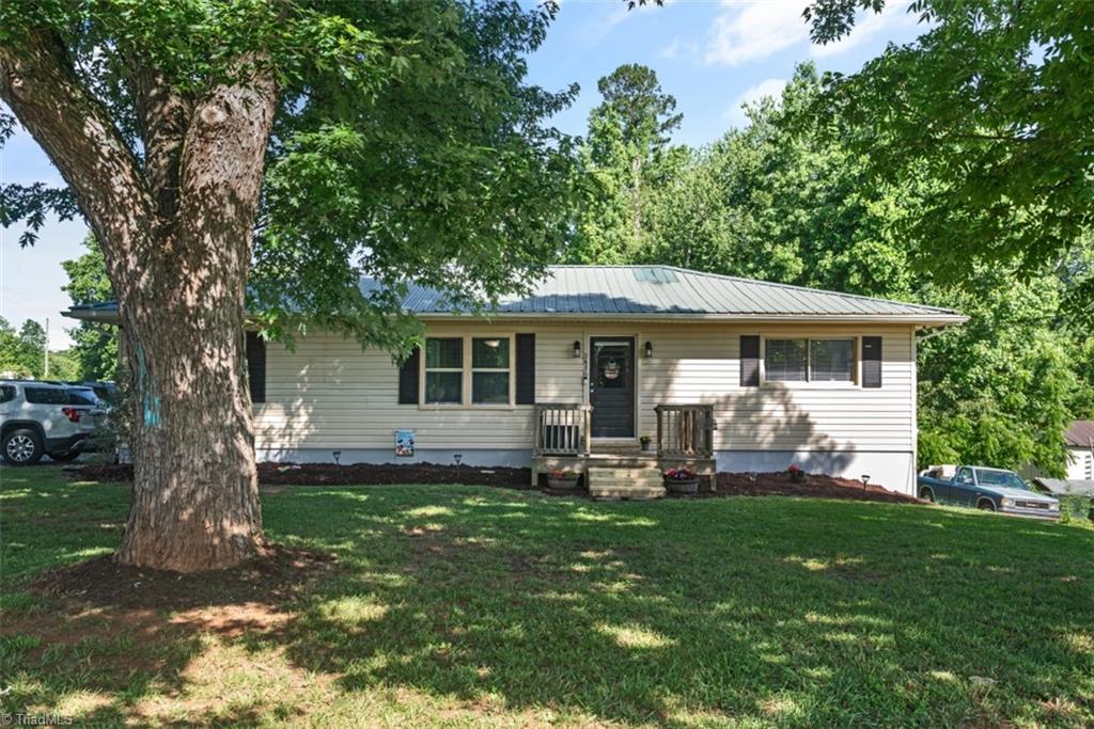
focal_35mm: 29
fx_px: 881
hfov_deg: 63.7
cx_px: 547
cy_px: 364
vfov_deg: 45.0
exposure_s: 1/100
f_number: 7.1
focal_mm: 29
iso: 320
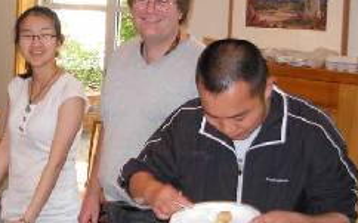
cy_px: 87
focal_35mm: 80
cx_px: 30
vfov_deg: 16.3
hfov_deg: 25.0
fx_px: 780
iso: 168
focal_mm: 6.3
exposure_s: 1/47.9
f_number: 2.9
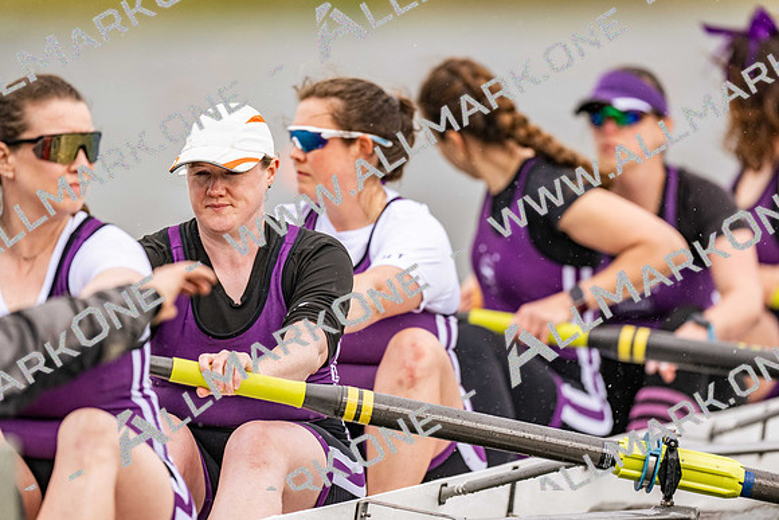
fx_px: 12986
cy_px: 260
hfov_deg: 3.4
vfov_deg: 2.3
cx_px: 390
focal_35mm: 600
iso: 900
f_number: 4
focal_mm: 600
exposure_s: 1/2500
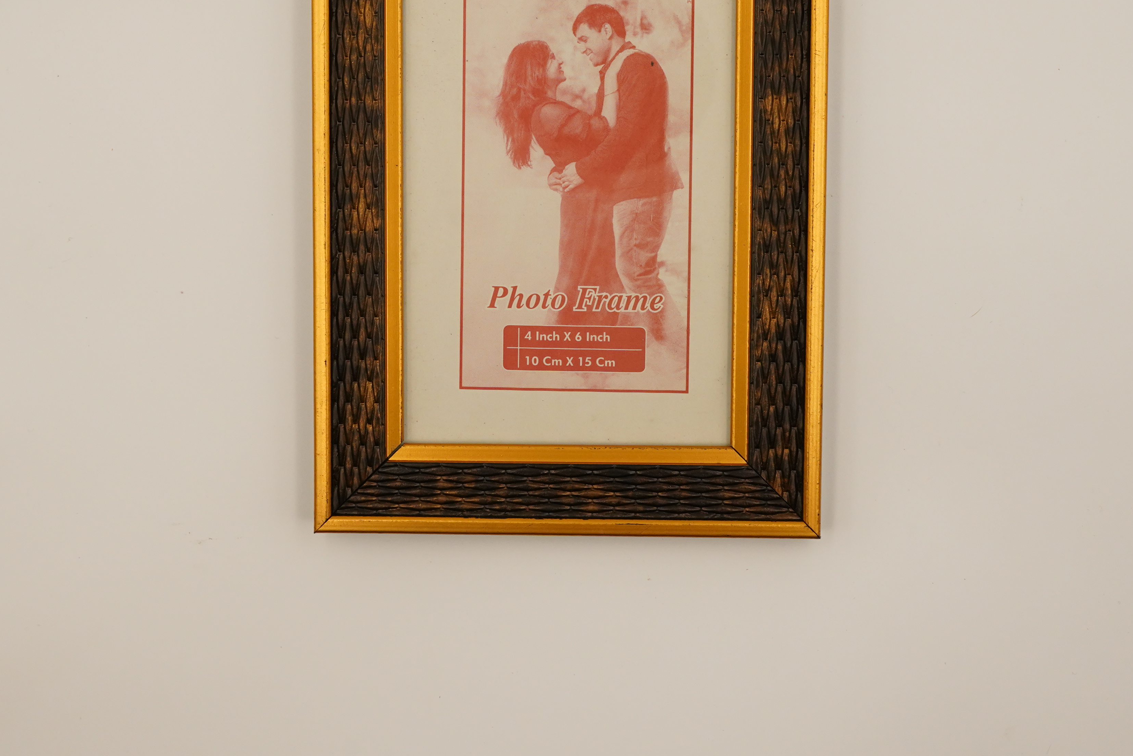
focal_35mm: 60
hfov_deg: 33.3
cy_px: 185
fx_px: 1888
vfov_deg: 22.4
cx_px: 453
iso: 1000
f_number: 10
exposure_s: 1/160
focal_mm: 33
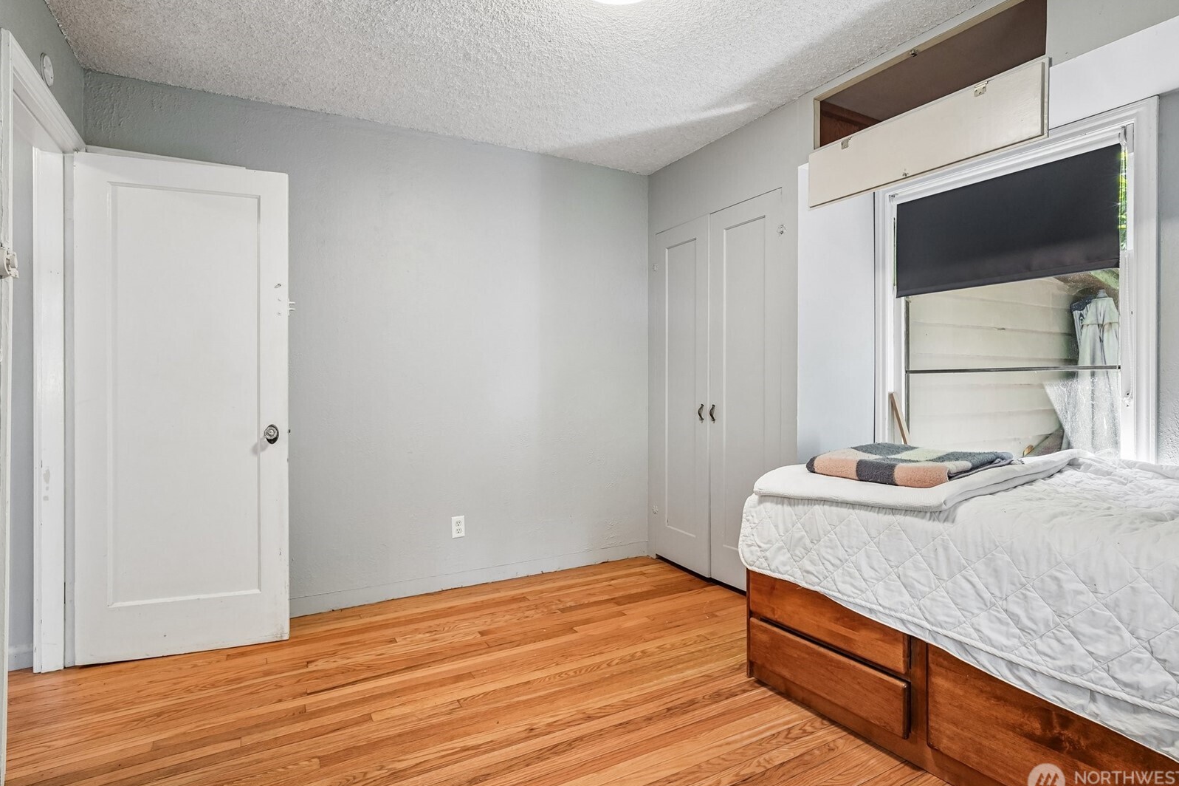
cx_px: 581
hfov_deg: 93.3
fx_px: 557
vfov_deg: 70.4
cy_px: 393
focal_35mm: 17
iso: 1600
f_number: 8
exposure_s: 1/13
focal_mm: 16
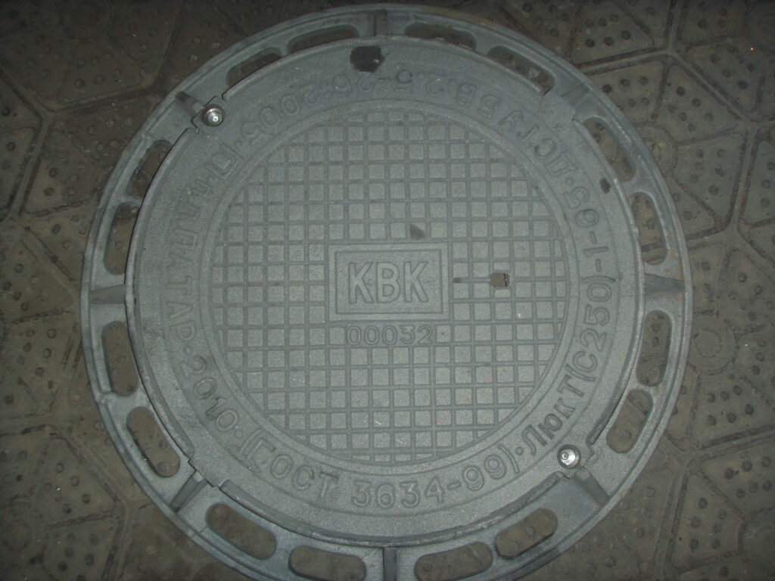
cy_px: 290
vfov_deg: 36.8
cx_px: 388
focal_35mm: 39
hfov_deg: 47.9
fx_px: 873
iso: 100
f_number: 3.5
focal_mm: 6.6
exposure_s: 1/45
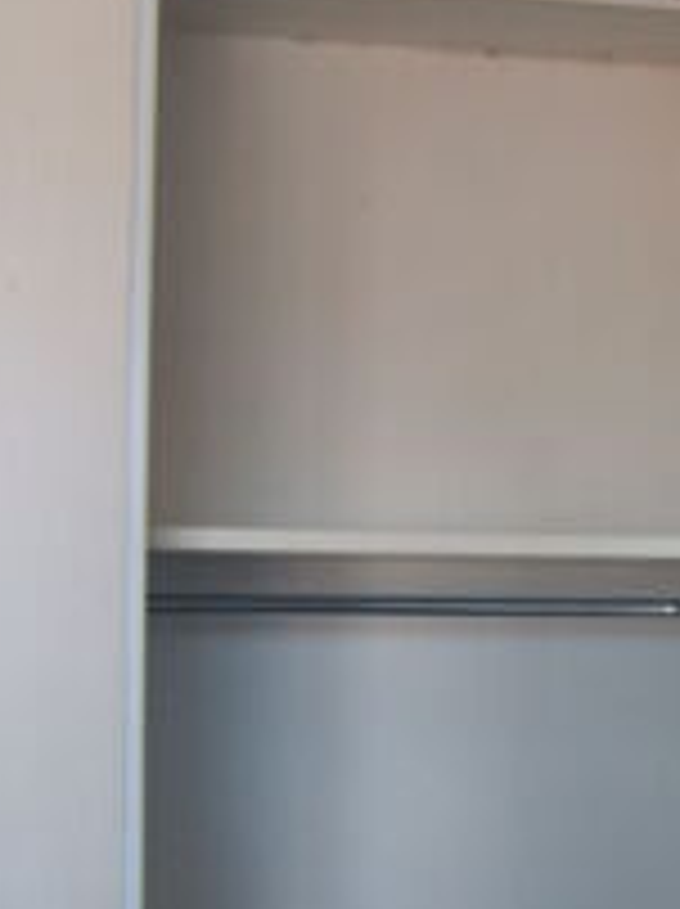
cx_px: 576
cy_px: 533
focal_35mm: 74
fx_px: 1942
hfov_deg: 19.6
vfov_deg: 26.3
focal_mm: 5.8
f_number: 2.8
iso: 50
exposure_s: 1/45
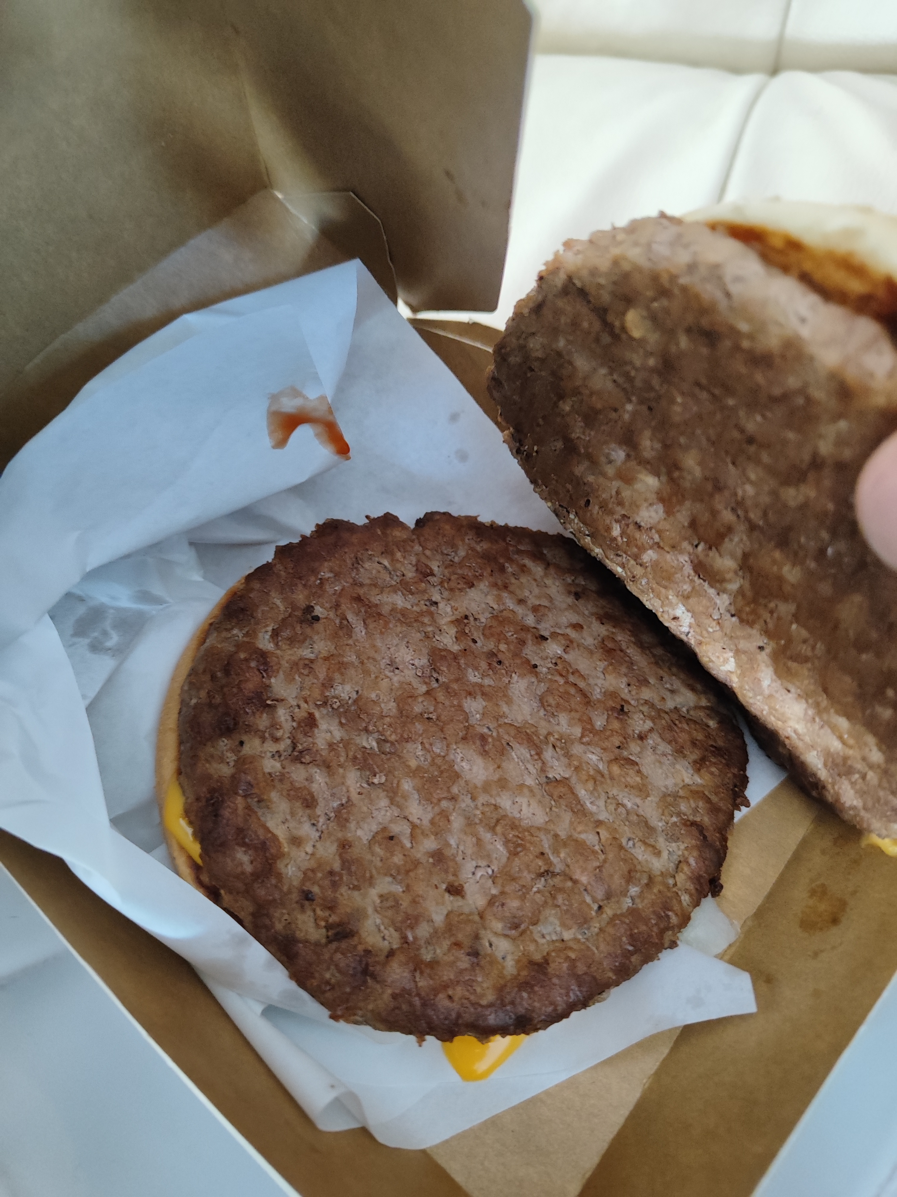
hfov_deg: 58.9
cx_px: 448
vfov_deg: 73.9
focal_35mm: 23
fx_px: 795
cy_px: 598
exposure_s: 1/33
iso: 991
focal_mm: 5.59
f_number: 1.88
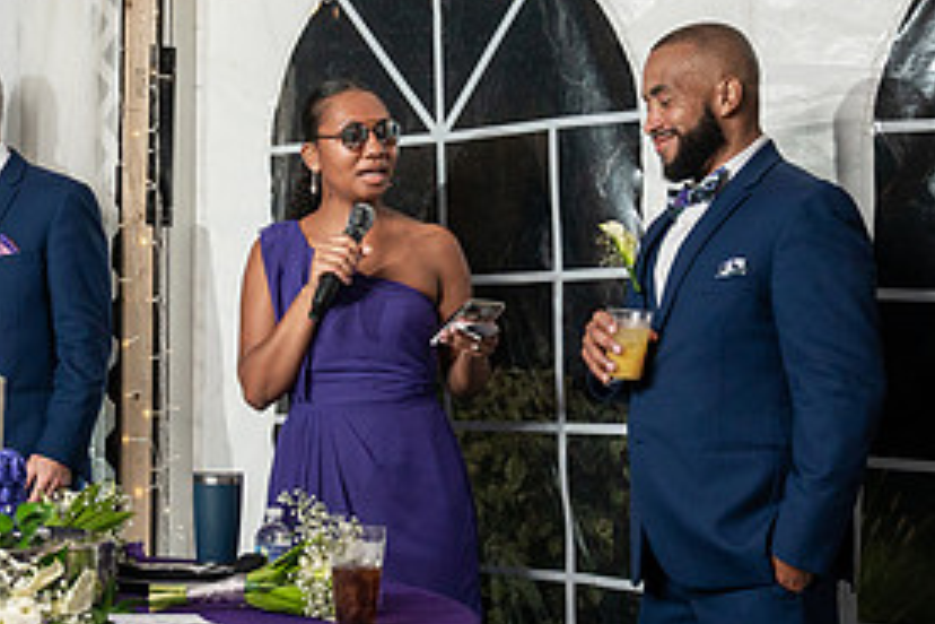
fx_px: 1766
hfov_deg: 29.7
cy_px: 361
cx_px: 461
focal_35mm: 68
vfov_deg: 20.0
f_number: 5.6
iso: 1600
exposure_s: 1/200
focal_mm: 32
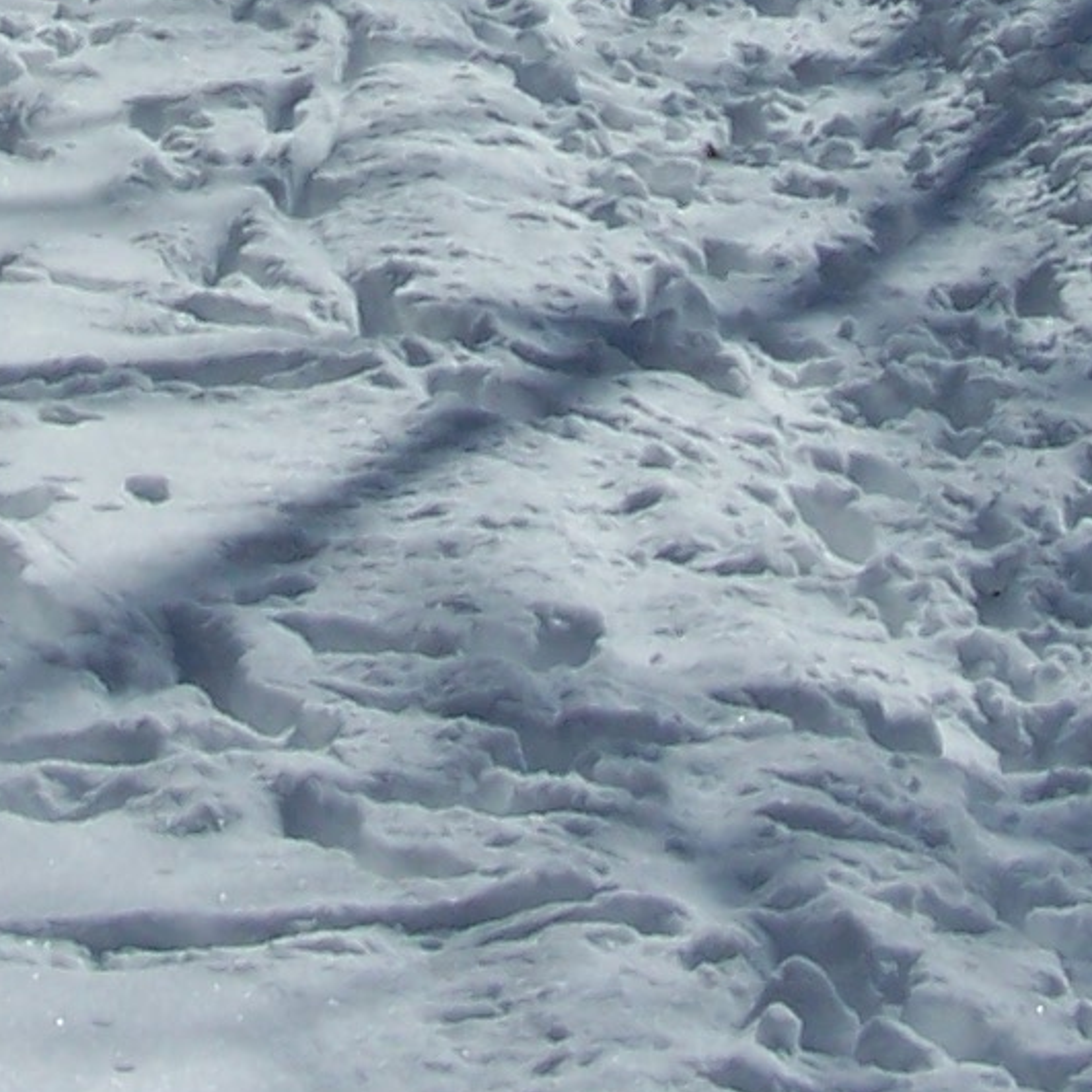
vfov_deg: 10.3
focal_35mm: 163
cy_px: -677
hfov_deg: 10.7
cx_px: 454
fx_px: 5818
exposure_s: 1/1500
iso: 80
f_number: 5.6
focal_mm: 6.3
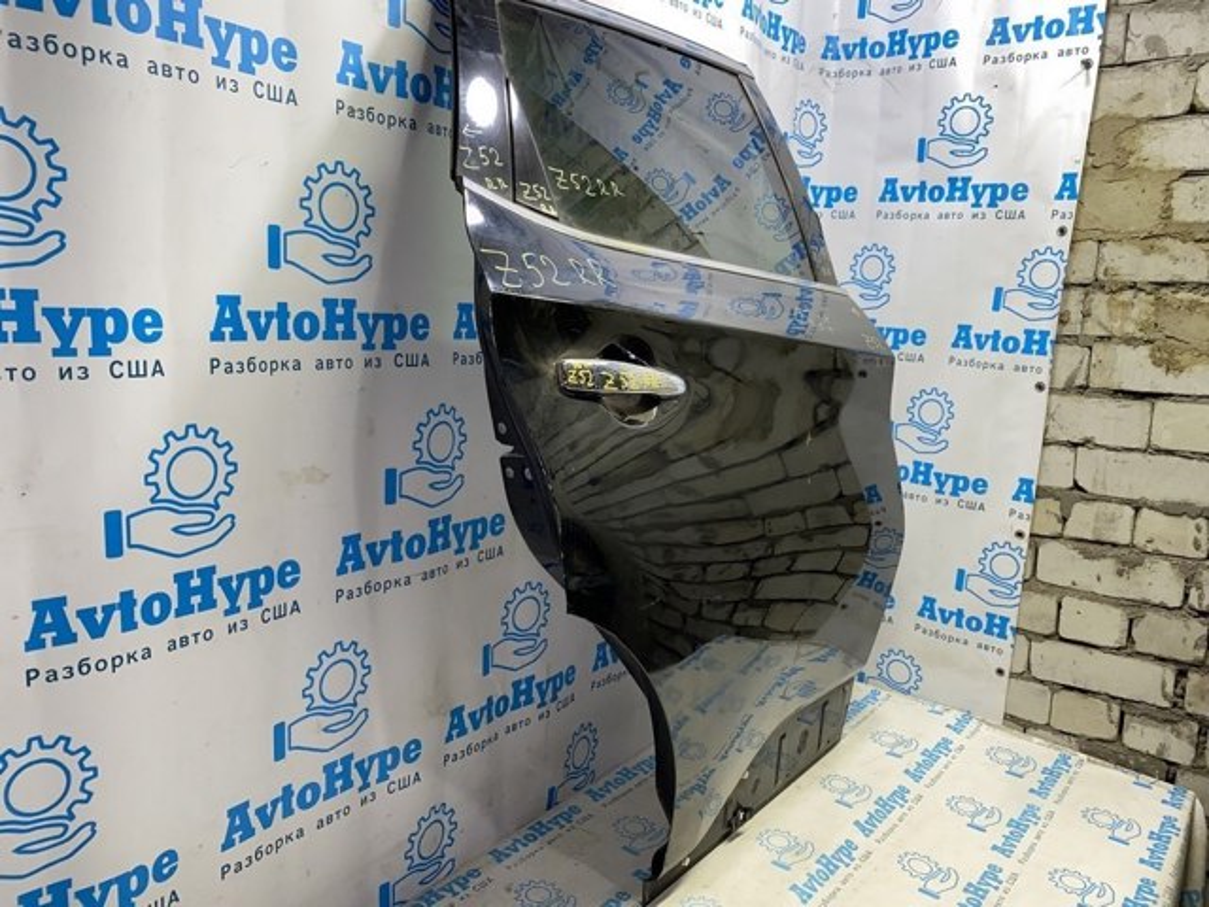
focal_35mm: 26
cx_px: 604
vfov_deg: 53.1
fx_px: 908
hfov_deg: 67.3
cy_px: 454
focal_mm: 4.25
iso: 50
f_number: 1.8
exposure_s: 1/100
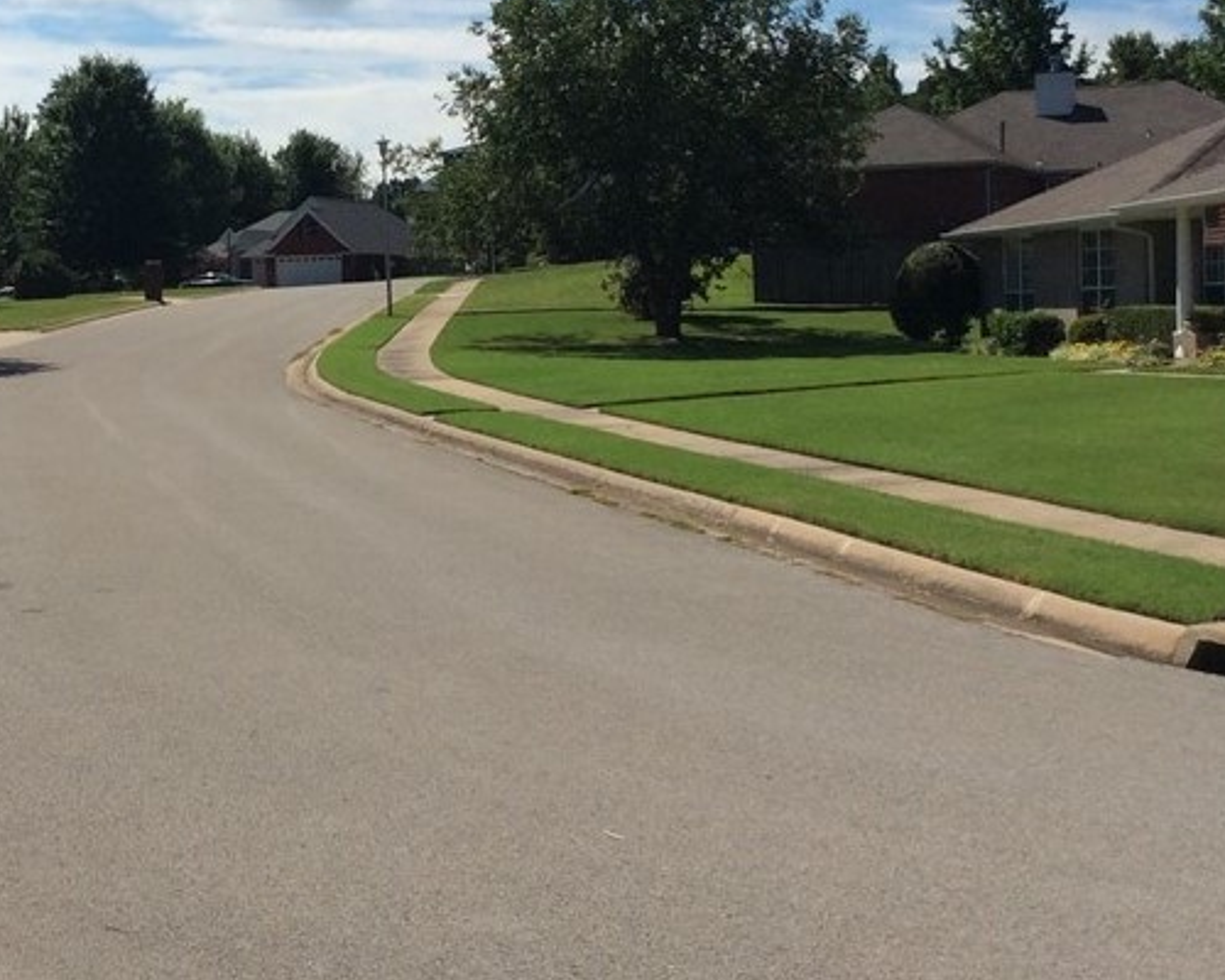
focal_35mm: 64
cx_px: 377
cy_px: 316
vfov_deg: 23.7
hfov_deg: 29.3
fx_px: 2320
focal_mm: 3.3
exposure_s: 1/2865
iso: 32
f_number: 2.4
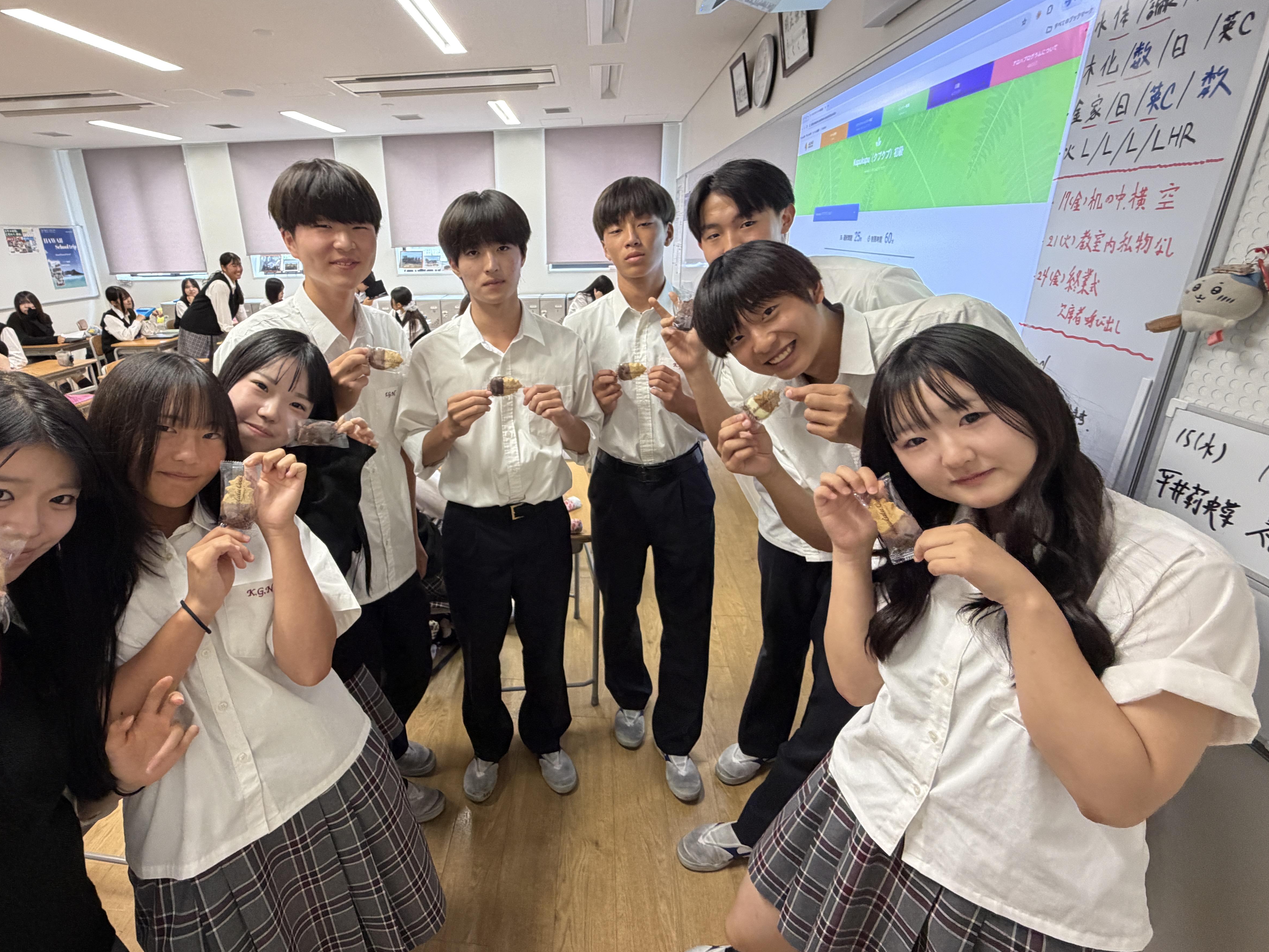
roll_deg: +1.9
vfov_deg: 74.6
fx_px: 623
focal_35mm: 17
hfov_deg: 90.3
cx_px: 535
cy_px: 446
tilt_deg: -18.3
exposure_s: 1/94
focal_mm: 2.22
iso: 320
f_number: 2.2
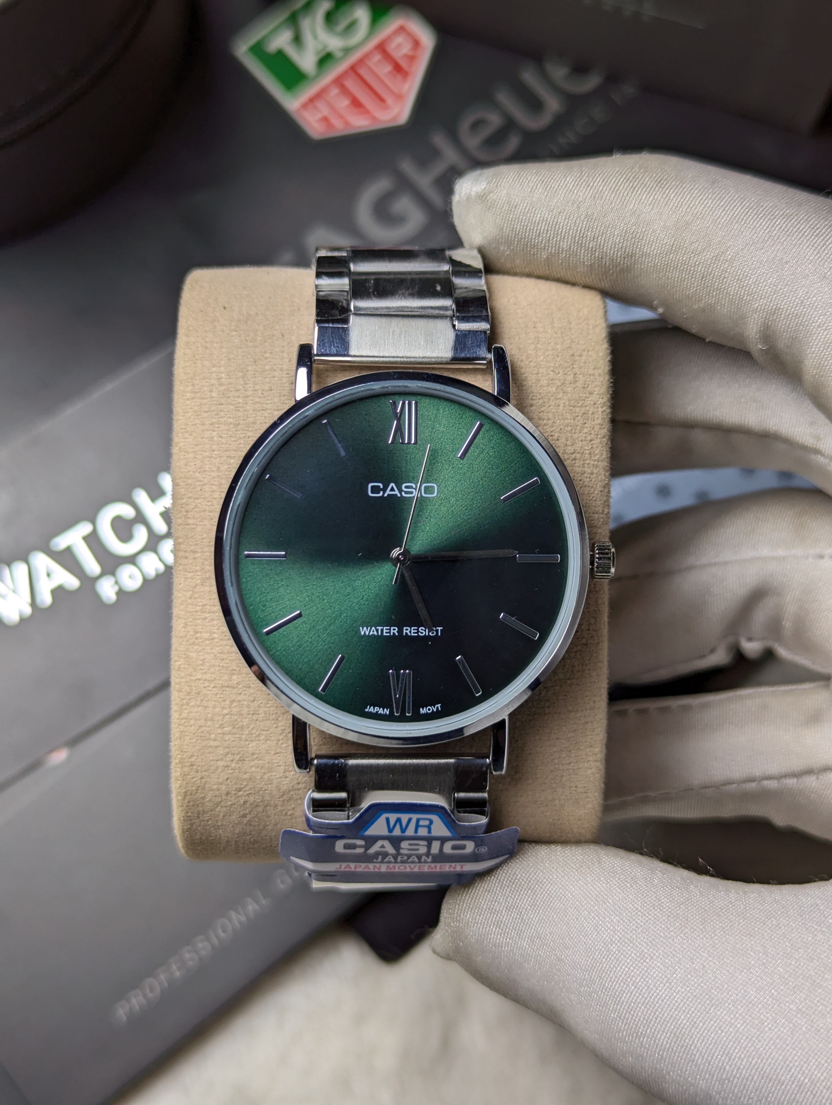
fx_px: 1534
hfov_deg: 30.3
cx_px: 416
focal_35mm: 48
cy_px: 552
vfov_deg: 39.6
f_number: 1.85
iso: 47
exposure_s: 1/137
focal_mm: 6.81
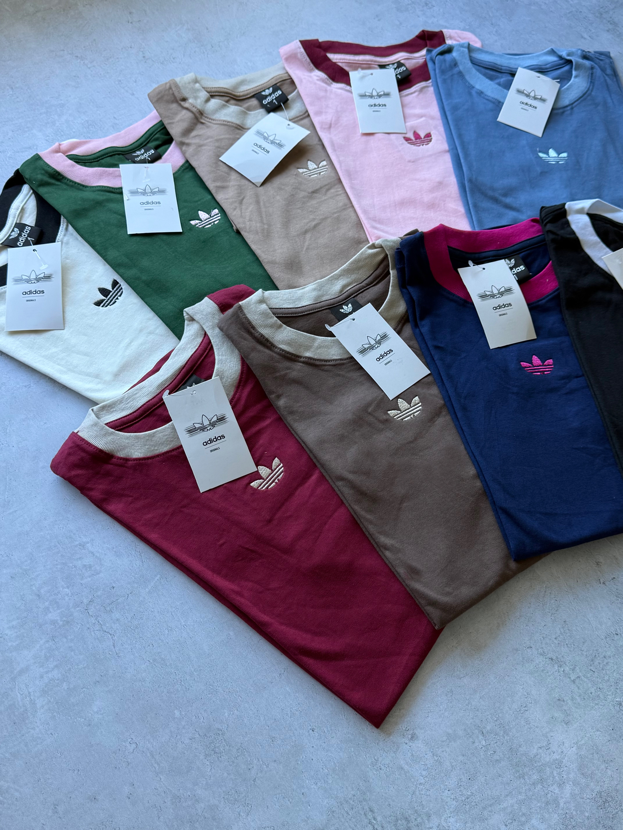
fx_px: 792
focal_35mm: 33
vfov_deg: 55.4
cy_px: 415
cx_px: 312
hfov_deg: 42.9
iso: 100
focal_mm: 6.76
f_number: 1.78
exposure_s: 1/121
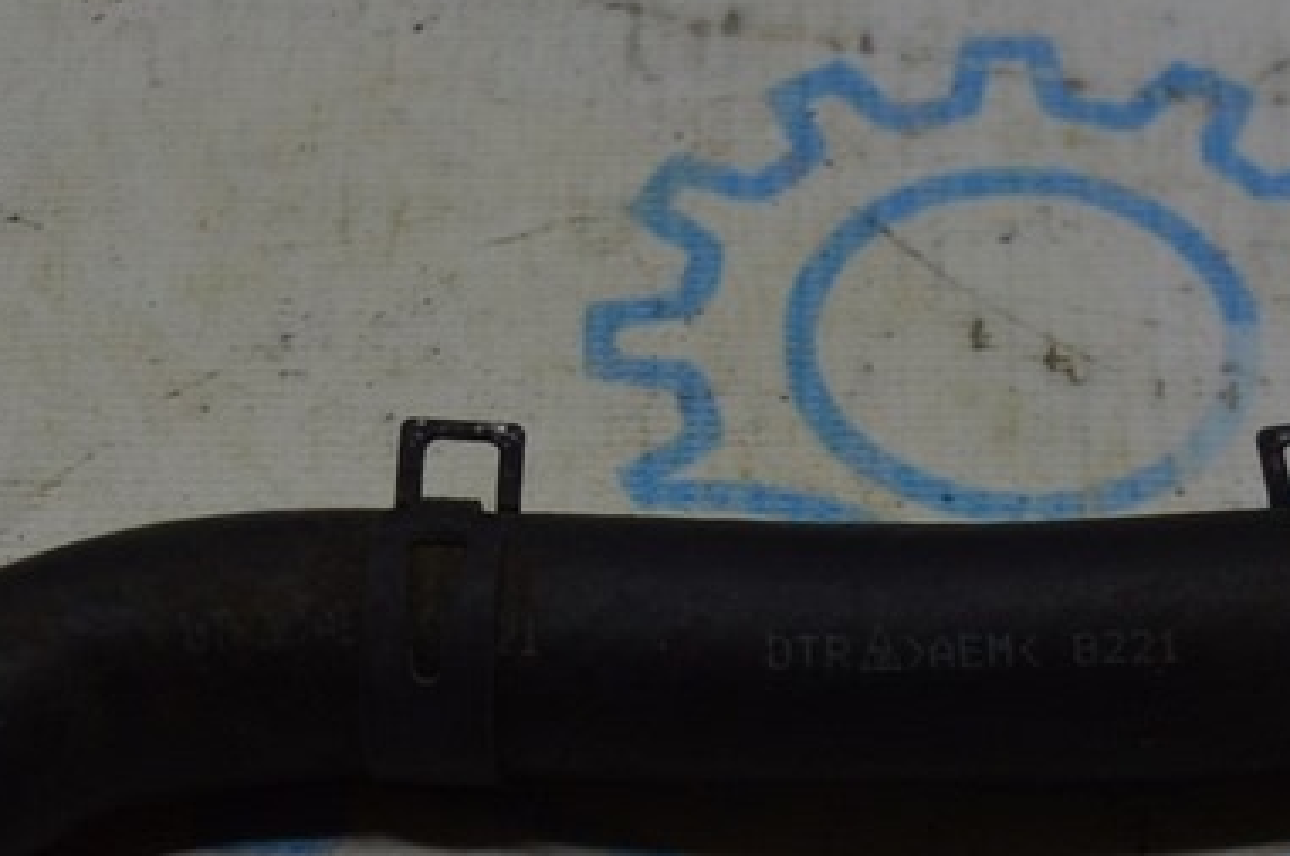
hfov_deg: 18.1
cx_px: 901
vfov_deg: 12.0
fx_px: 4044
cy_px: 844
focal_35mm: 113
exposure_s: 1/125
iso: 360
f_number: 5.6
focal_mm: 28
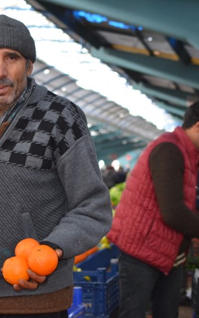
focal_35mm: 82
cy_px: 159
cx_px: 24
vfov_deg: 25.3
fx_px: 709
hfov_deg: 15.8
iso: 400
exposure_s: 1/60
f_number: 2.8
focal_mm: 35
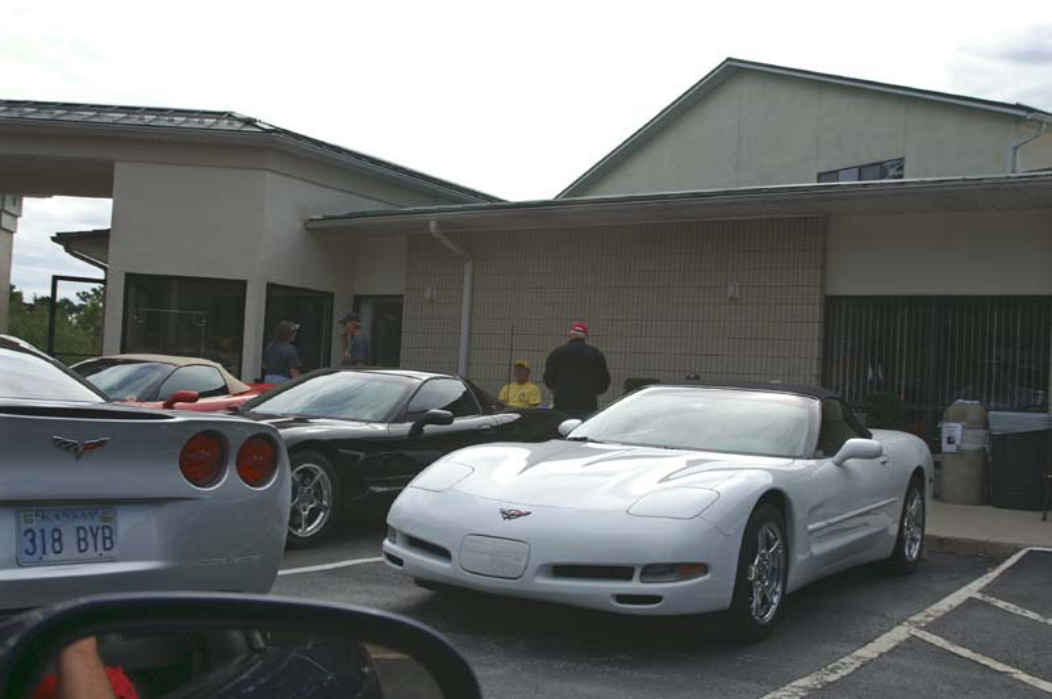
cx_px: 526
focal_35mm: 36
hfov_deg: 53.2
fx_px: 1051
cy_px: 350
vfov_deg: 36.8
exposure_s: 1/250
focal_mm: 24
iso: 100
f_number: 8
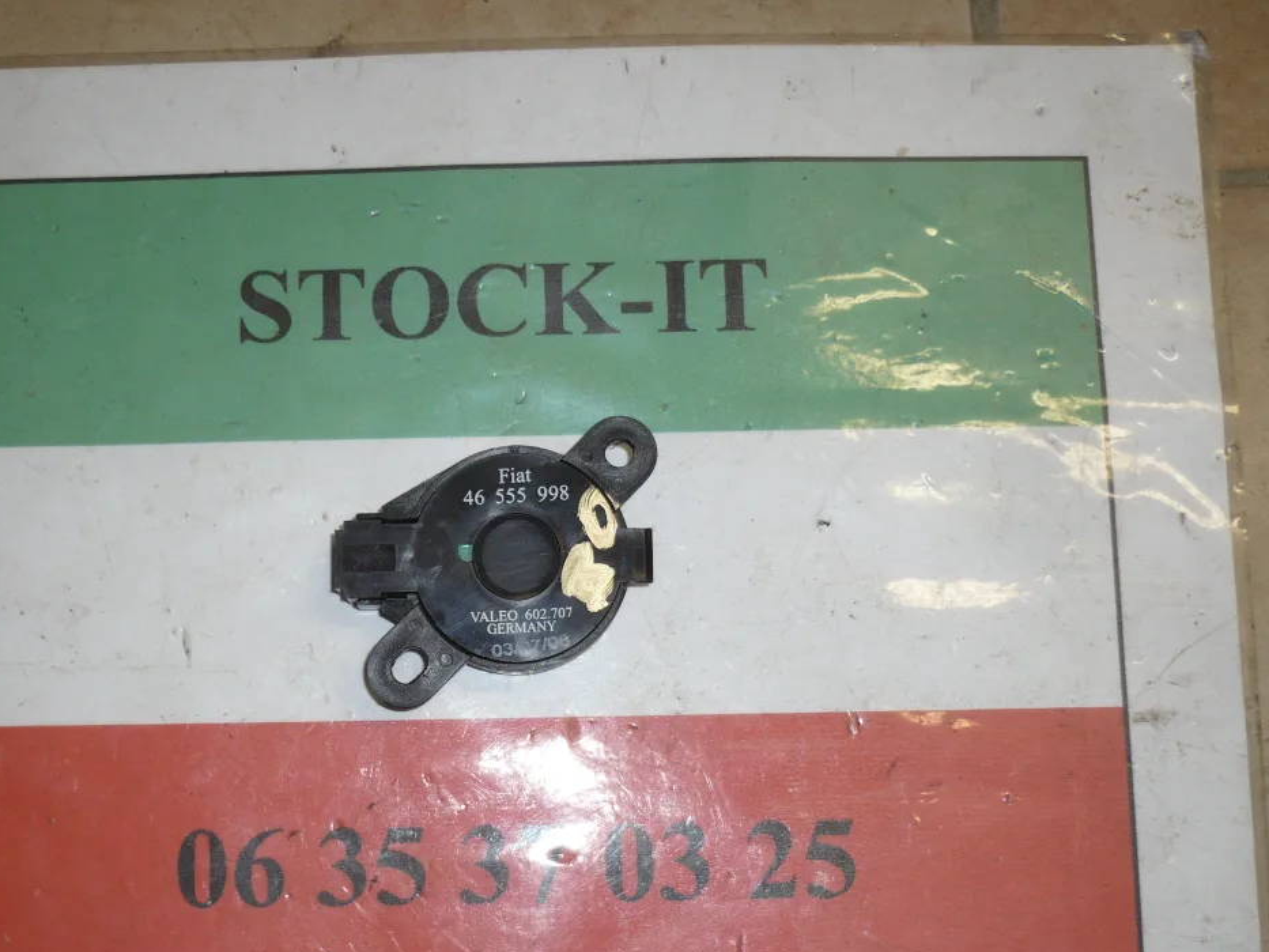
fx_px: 1760
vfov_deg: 30.1
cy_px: 598
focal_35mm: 48
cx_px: 464
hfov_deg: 39.3
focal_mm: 5.8
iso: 100
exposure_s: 1/30
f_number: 2.8
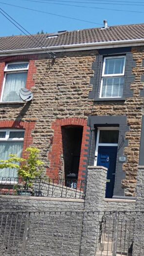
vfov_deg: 34.9
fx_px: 407
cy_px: 128
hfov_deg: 19.7
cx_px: 124
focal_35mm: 60
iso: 80
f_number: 3.6
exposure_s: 1/640
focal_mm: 7.3
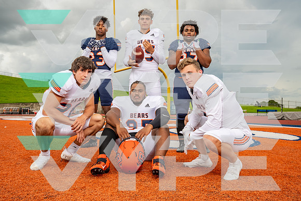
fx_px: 284
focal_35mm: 34
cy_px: 100
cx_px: 150
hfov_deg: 55.8
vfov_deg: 38.9
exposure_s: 1/160
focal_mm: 34
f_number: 9
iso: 100
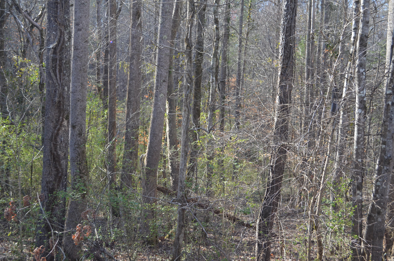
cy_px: 130
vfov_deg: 28.0
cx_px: 197
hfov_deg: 41.2
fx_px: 524
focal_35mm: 48
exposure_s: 1/250
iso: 320
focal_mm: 32
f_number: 5.6
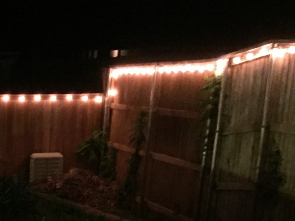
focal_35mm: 90
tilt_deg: -19.6
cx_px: -110
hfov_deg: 19.7
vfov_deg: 15.2
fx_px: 767
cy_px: 330
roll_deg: -1.0
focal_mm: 4.15
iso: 500
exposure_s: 1/15
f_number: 2.2
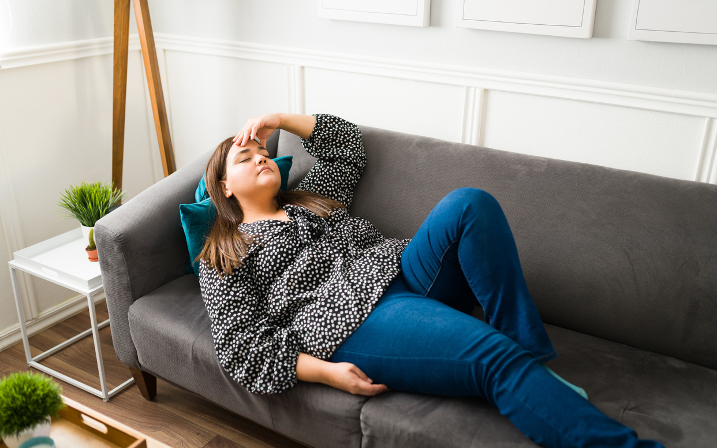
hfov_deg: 54.0
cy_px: 232
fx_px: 703
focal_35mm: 36
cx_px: 358
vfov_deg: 35.3
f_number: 1.8
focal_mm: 35
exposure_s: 1/160
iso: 320
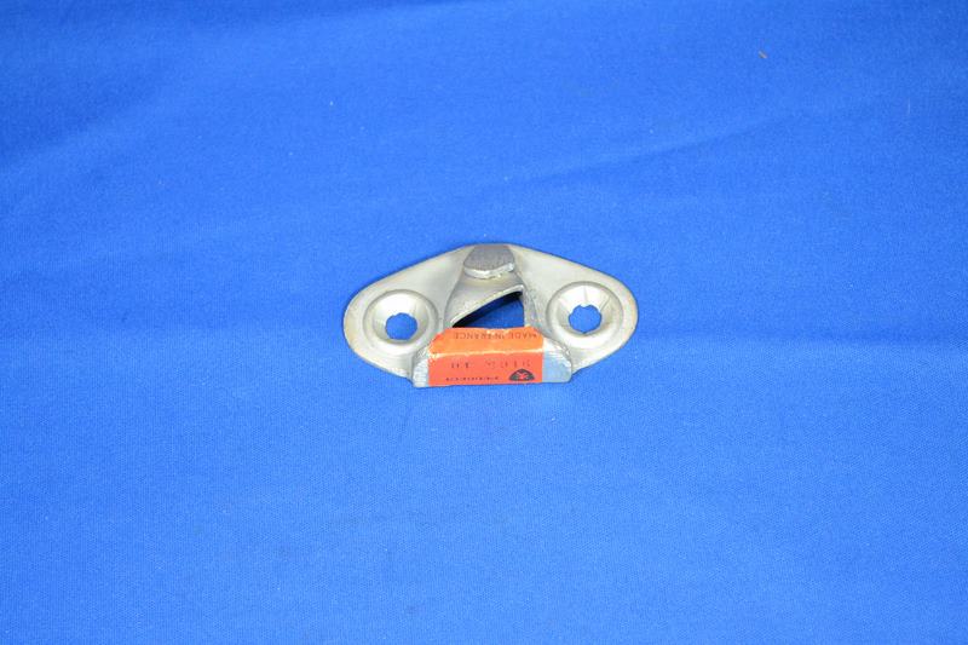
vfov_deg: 16.5
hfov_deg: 24.6
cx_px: 484
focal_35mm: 82
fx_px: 2218
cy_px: 322
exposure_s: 1/60
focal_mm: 55
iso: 1600
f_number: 5.6
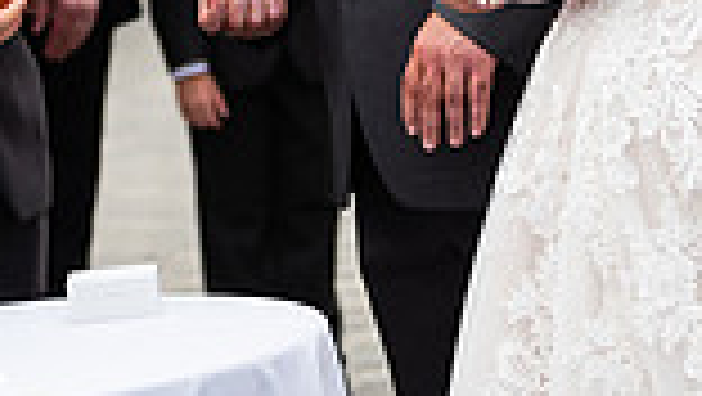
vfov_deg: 4.4
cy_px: -160
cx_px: 45
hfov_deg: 7.9
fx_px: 5085
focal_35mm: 273
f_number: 2.8
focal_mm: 70
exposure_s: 1/800
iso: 64
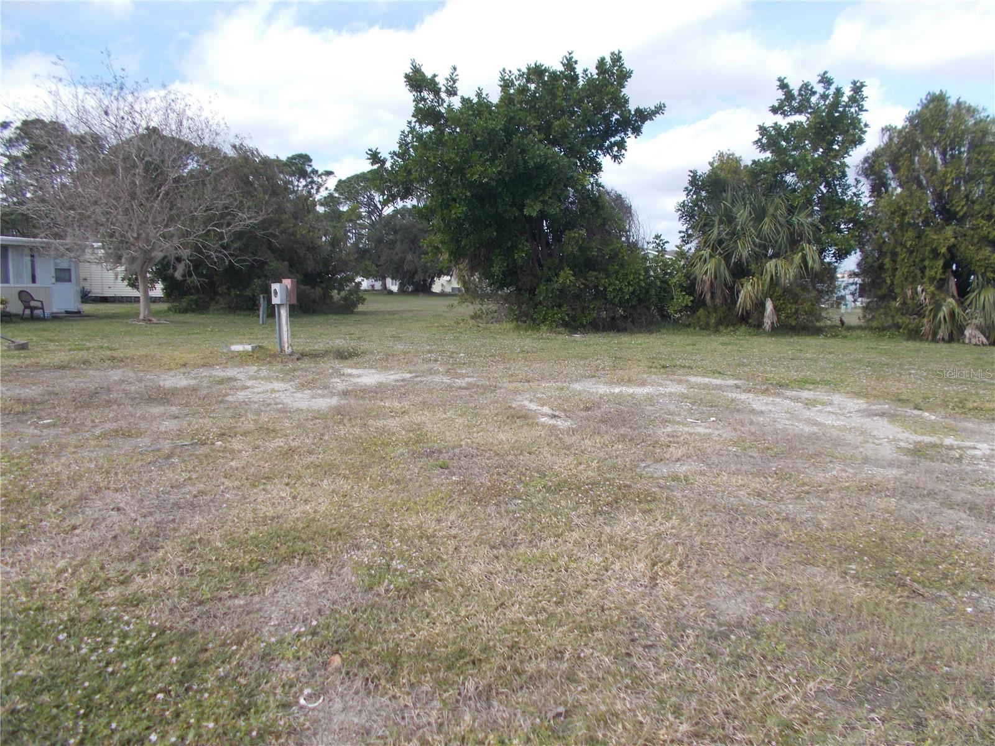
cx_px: 498
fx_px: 747
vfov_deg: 53.1
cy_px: 373
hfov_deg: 67.3
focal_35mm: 26
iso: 80
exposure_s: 1/100
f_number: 8
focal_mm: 4.6
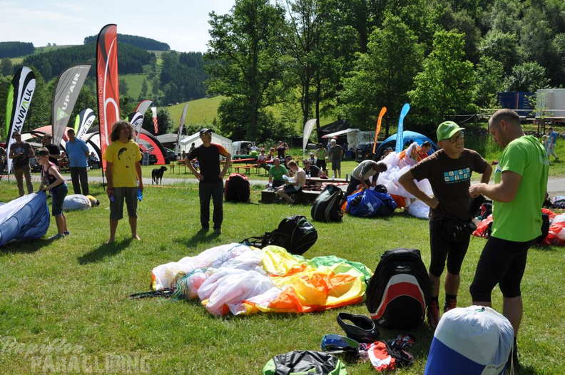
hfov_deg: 51.3
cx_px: 282
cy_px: 188
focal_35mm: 38
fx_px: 588
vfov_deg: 35.4
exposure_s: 1/160
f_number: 13
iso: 200
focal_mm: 25
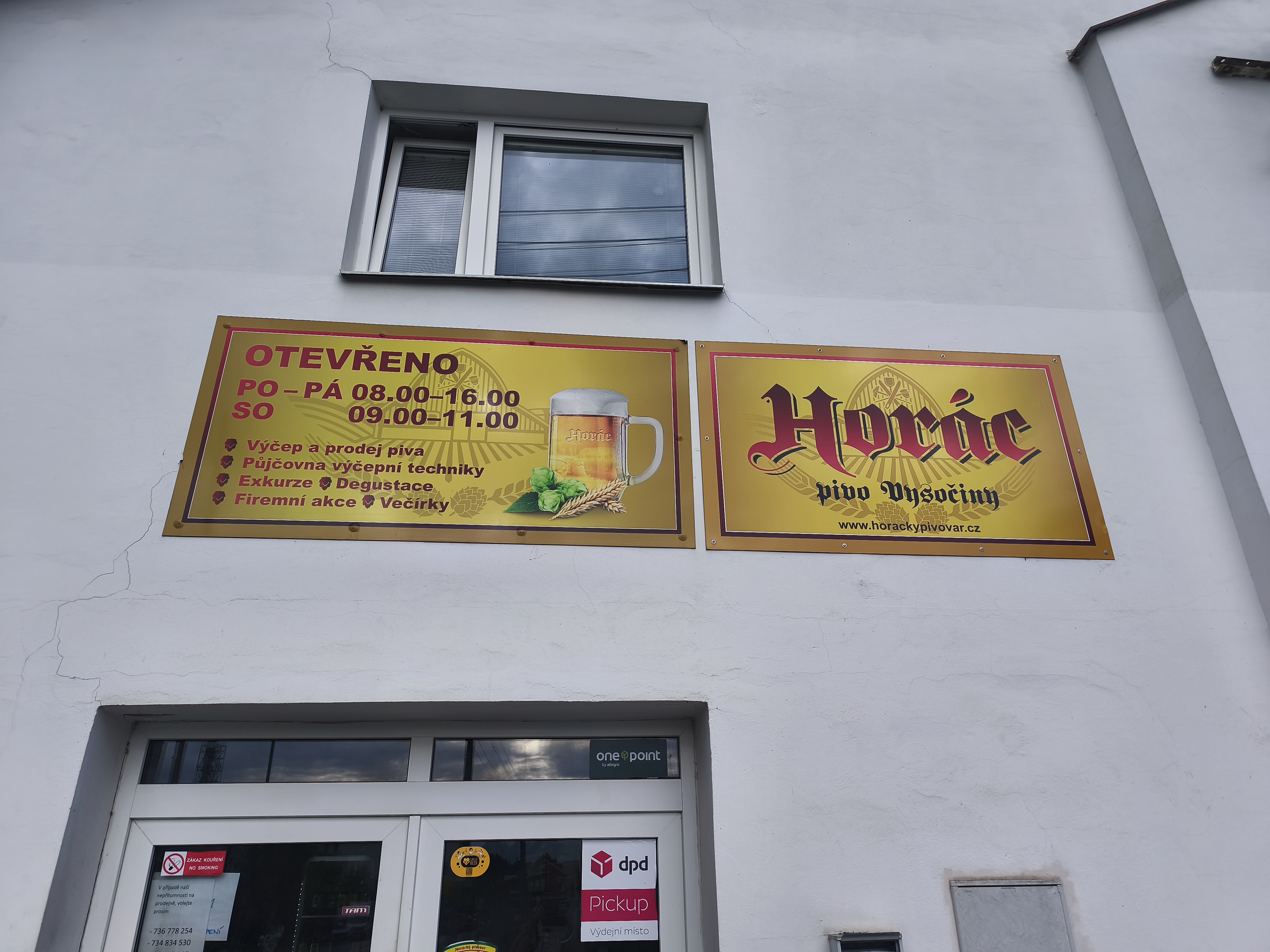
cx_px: 635
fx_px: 844
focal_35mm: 23
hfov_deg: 73.9
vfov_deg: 58.9
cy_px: 476
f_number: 1.65
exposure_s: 1/459
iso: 50
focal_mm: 6.14
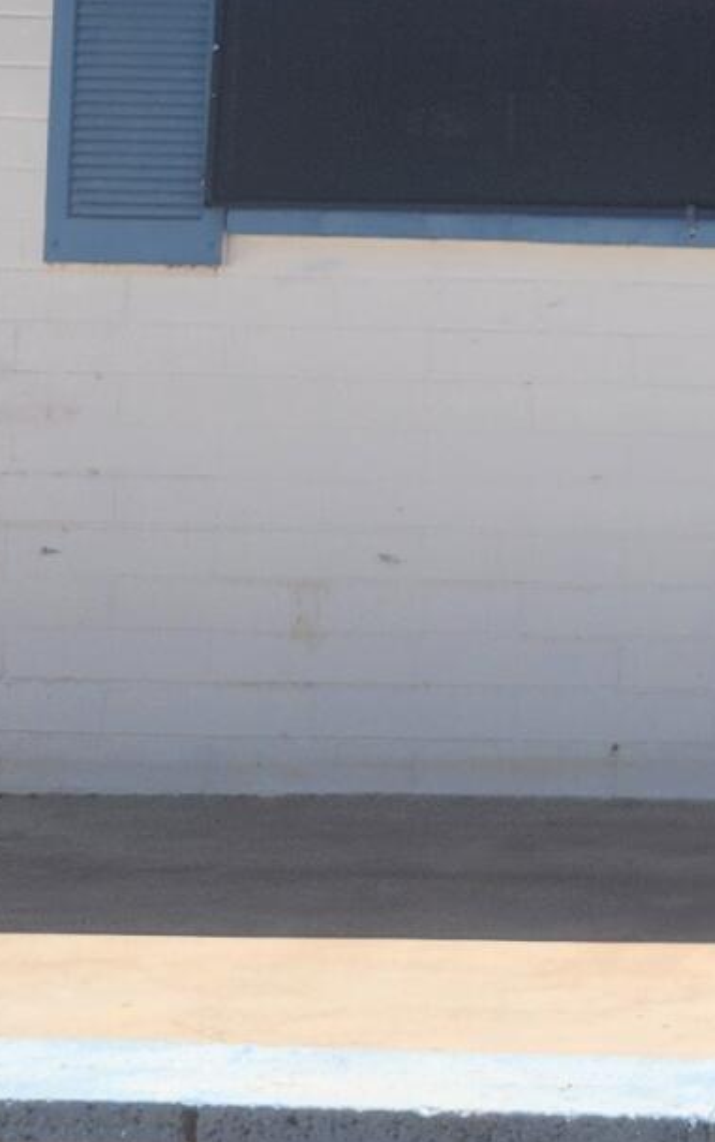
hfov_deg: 9.7
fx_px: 3739
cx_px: 1691
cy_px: 19
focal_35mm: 120
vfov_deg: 17.0
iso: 20
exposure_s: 1/1742
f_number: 1.8
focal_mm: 5.4
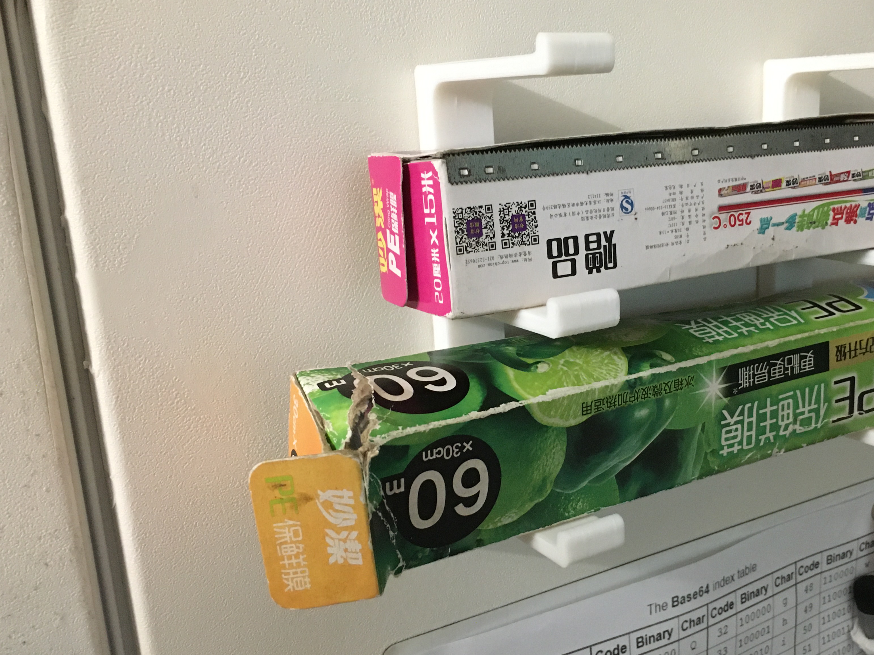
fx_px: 959
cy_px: 359
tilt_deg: -15.7
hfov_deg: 48.5
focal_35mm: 38
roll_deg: +1.8
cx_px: 549
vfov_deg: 37.7
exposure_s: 1/17
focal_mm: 4.15
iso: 250
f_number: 2.2
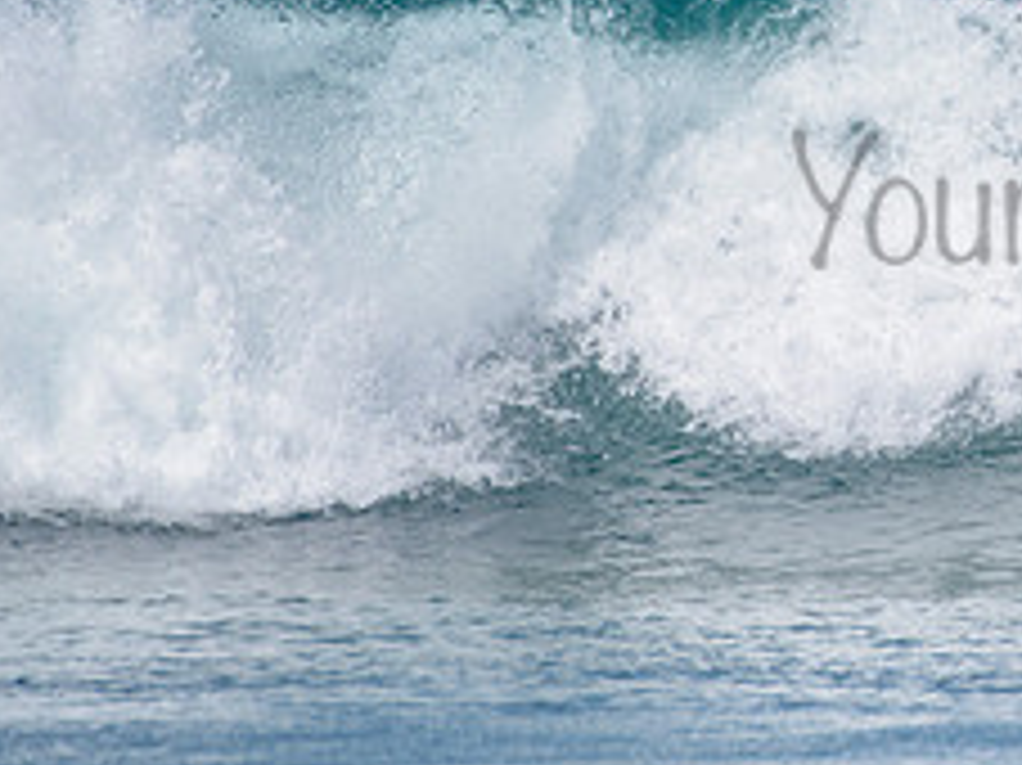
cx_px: 1256
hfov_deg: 1.6
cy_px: 160
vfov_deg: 1.2
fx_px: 36325
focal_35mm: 1231
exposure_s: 1/2500
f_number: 6.3
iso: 250
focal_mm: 500
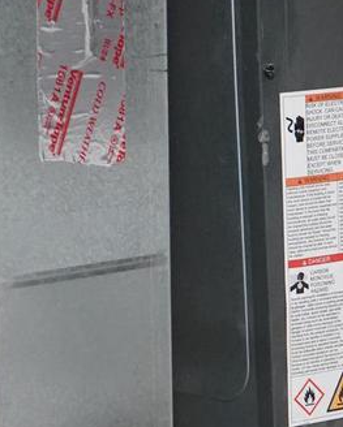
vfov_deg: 10.5
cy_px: 508
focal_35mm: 180
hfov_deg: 8.6
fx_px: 2281
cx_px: 159
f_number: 4.5
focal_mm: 41
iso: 6400
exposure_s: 1/160
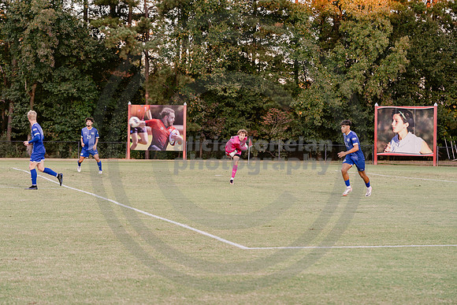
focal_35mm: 90
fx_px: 1143
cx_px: 228
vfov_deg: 15.2
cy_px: 152
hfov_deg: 22.6
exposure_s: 1/200
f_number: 4
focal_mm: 90
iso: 640
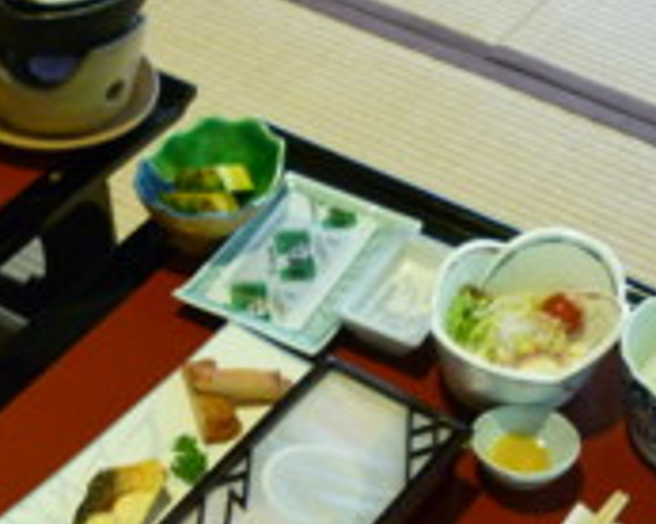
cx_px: 49
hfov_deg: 22.2
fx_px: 1629
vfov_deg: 17.9
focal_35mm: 84
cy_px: 482
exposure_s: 1/20
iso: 400
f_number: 2.8
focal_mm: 5.5
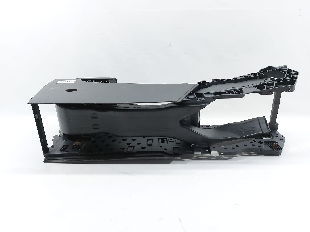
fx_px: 215
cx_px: 155
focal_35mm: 24
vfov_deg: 56.8
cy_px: 116
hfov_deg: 71.6
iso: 100
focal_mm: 5.23
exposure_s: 1/50
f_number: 1.8
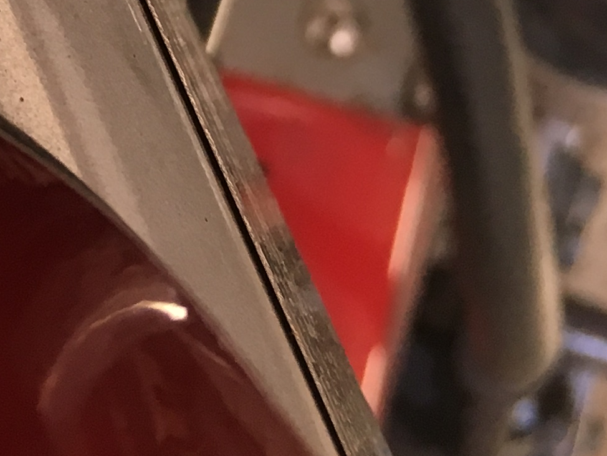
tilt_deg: -45.2
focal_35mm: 120
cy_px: -374
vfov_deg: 11.4
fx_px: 2105
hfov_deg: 15.0
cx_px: -345
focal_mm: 4.15
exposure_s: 1/33
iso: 80
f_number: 2.2
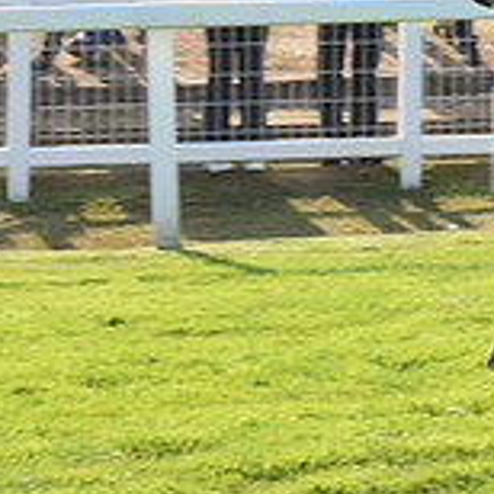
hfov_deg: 6.5
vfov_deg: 6.6
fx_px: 4246
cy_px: -8
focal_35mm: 263
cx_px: 905
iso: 640
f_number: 6.3
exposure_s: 1/1000
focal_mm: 82
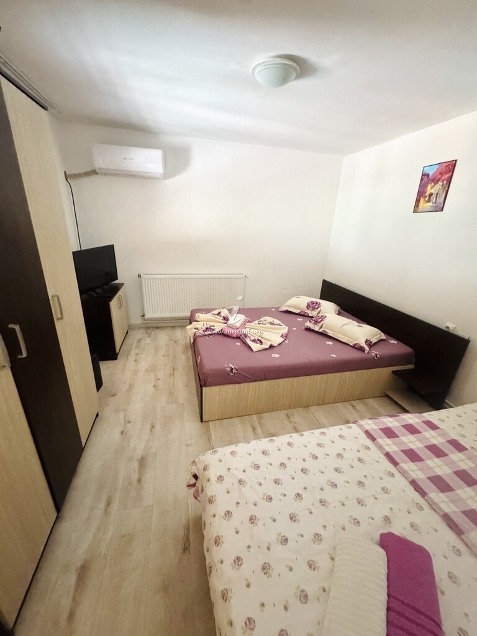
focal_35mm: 14
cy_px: 318
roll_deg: -3.3
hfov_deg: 85.7
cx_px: 238
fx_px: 257
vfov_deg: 102.1
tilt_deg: -21.2
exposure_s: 1/60
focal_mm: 2.22
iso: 1250
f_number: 2.2
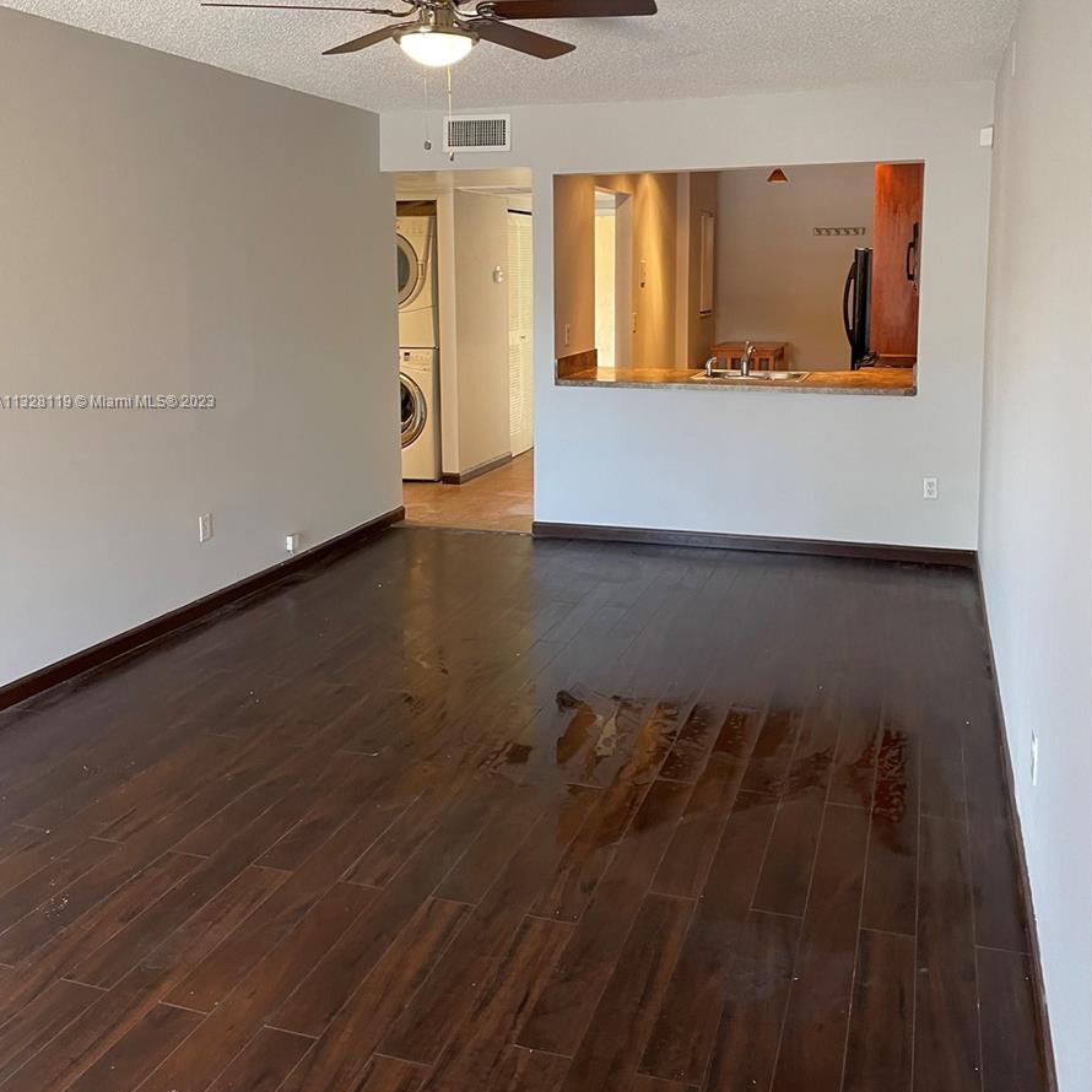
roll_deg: +1.6
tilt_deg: -5.4
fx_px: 1106
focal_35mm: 31
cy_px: 402
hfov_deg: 52.5
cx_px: 542
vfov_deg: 51.9
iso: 200
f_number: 1.6
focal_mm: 4.2
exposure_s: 1/60
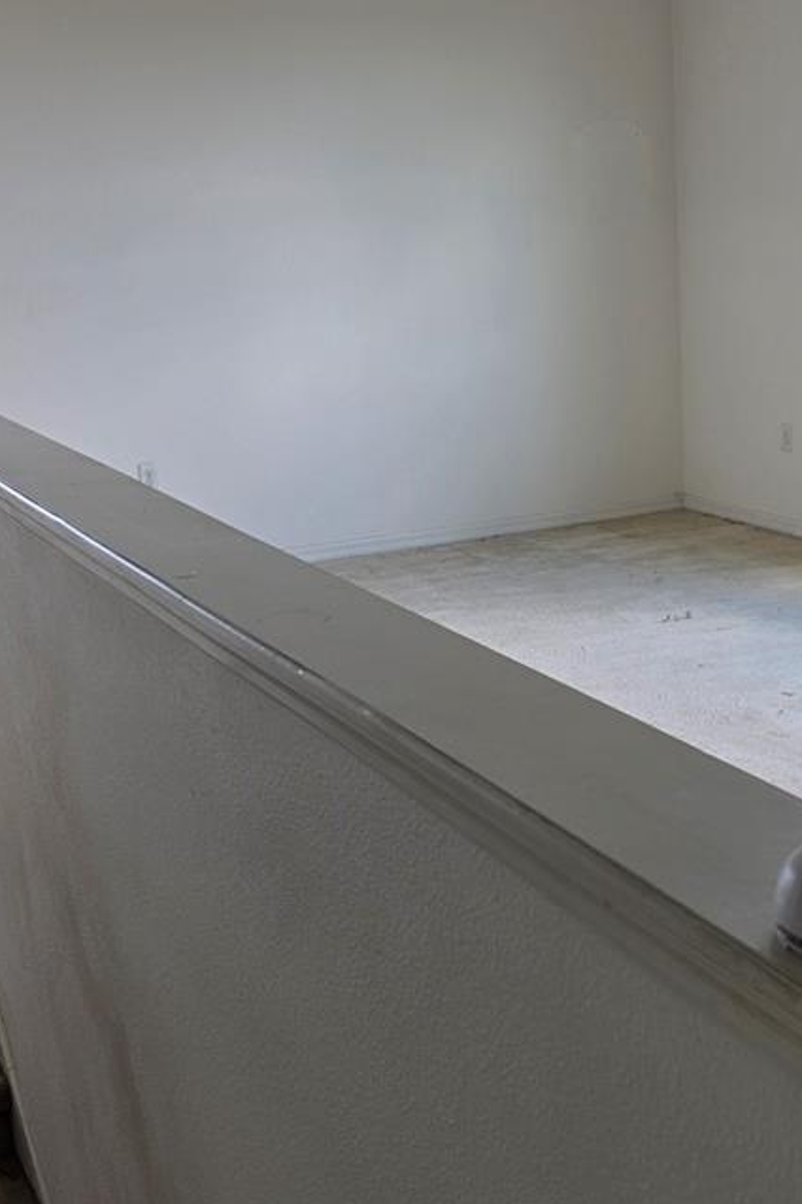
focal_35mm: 45
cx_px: 691
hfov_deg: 28.9
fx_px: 1504
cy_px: 604
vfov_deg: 43.6
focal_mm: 6.5
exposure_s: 1/180
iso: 25
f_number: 1.4
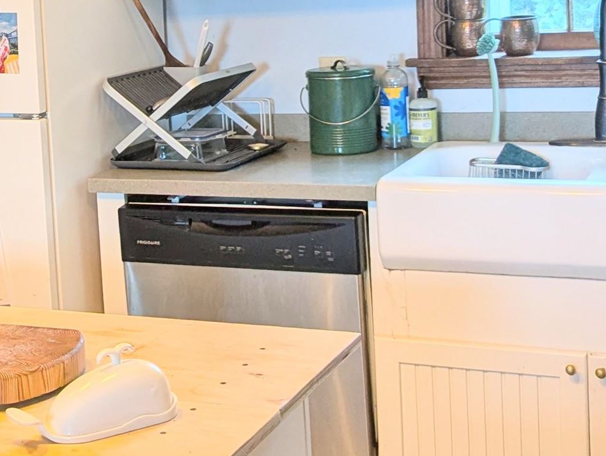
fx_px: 1350
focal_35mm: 77
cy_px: 127
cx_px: 79
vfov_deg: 19.1
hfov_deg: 24.7
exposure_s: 1/120
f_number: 1.85
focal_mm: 6.81
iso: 75
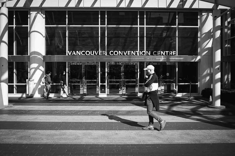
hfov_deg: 57.8
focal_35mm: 33
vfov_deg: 40.3
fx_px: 213
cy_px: 78
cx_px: 118
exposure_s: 1/500
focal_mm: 32
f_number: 5.6
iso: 180
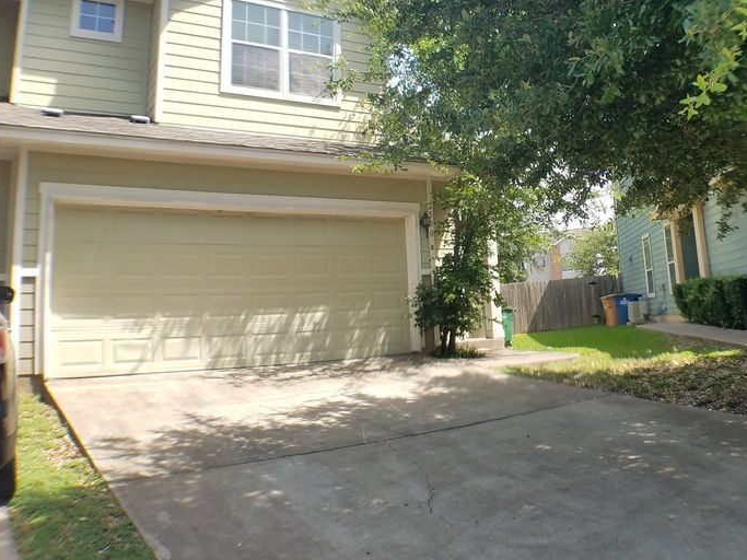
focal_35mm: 39
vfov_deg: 36.3
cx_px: 530
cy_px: 166
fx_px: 841
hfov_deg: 46.7
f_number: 1.7
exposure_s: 1/806
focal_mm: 4.2
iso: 50
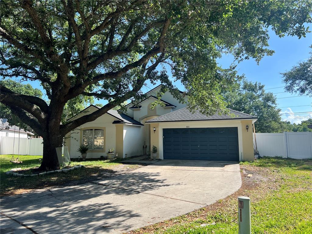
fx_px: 234
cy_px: 117
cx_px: 156
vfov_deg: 53.1
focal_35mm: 26
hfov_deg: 67.3
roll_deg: -0.2
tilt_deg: +4.7
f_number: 1.5
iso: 50
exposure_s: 1/1838
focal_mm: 5.7
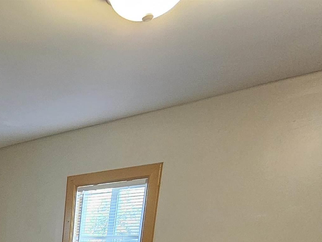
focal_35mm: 39
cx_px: -79
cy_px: 363
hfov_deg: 35.6
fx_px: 363
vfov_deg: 26.6
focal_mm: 2.2
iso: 320
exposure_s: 1/30
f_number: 2.2
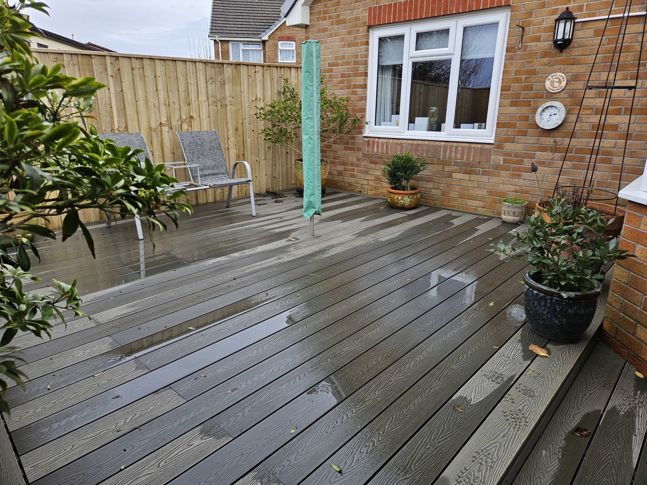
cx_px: 324
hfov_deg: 73.9
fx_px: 430
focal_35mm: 23
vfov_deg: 58.9
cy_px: 242
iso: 32
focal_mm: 5.4
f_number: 1.8
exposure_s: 1/180
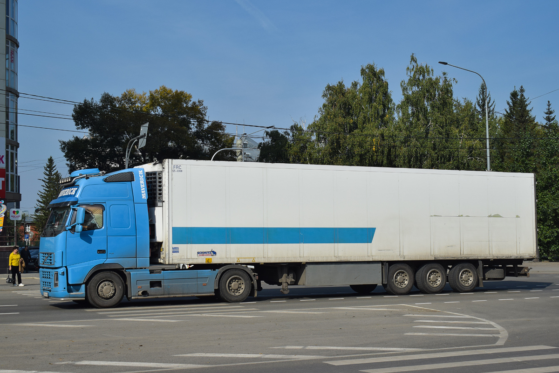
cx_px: 280
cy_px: 186
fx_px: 885
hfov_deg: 35.1
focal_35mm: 57
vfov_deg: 23.8
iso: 200
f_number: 7.1
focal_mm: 38
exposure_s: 1/1250
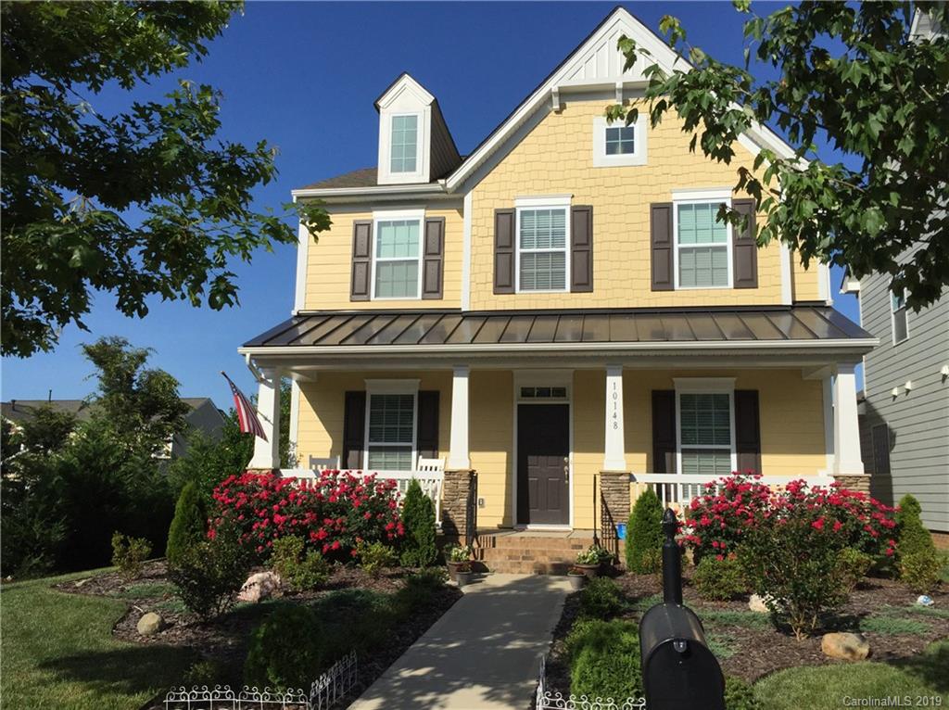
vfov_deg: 48.2
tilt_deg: +8.0
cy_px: 355
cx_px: 474
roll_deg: -2.2
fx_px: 794
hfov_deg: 61.7
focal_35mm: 29
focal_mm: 4.15
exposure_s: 1/4950
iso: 32
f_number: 2.2
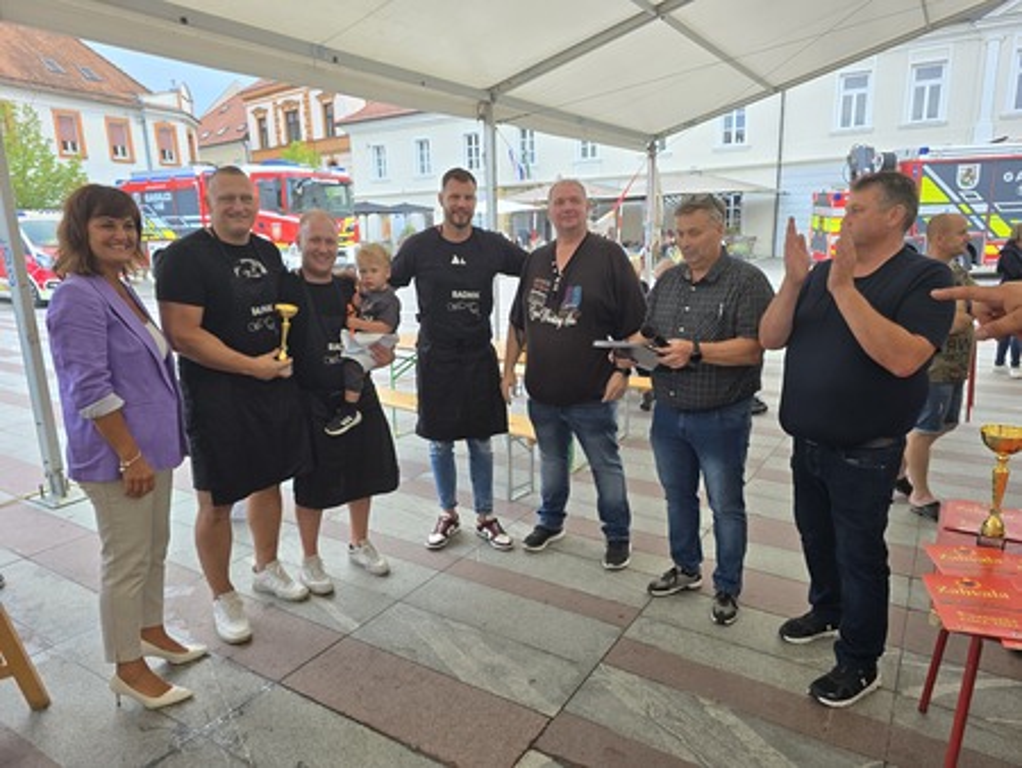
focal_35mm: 23
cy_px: 384
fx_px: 679
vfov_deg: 58.9
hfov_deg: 73.9
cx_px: 511
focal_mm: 6.3
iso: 125
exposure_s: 1/180
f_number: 1.7
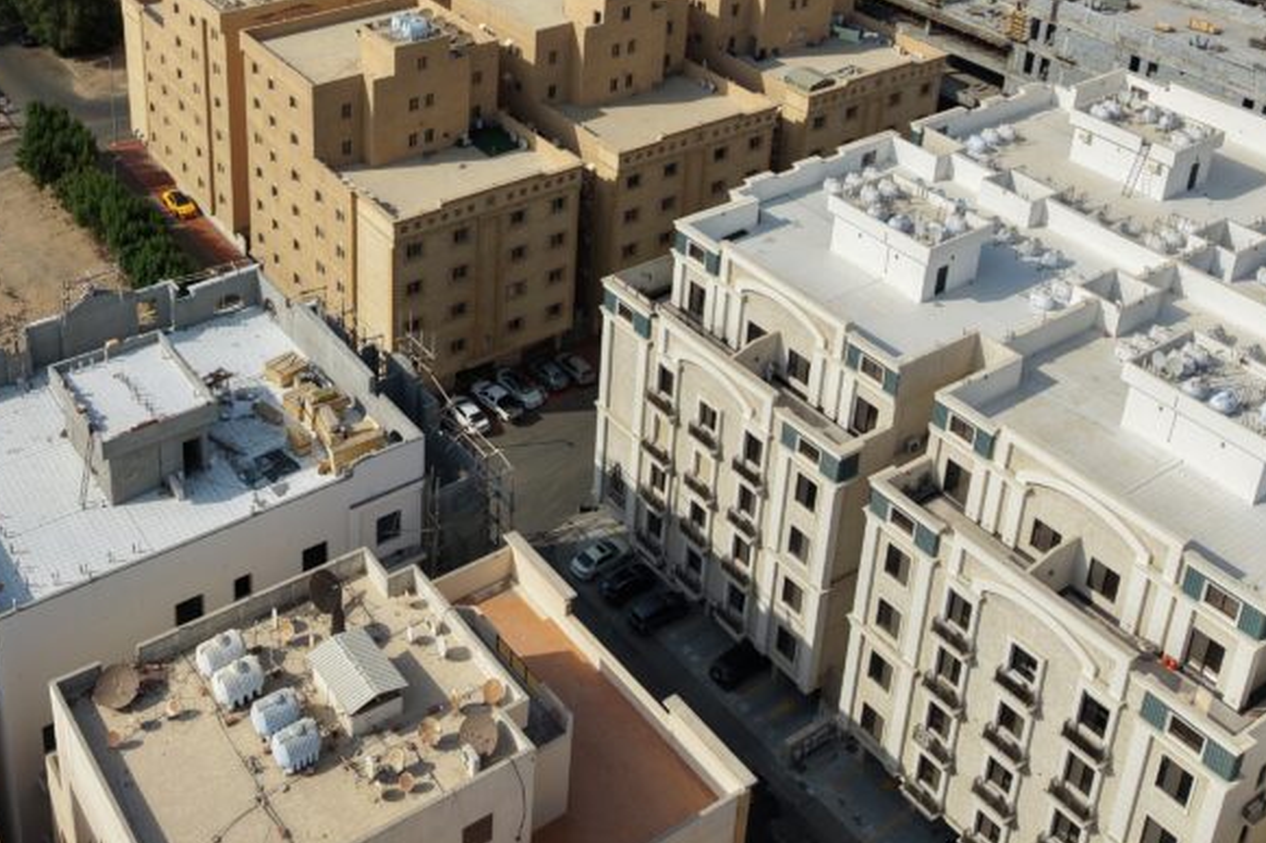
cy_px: 24
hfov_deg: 43.9
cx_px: 423
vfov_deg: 28.8
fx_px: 1547
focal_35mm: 44
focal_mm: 8.67
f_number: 1.8
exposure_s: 1/8000
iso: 170
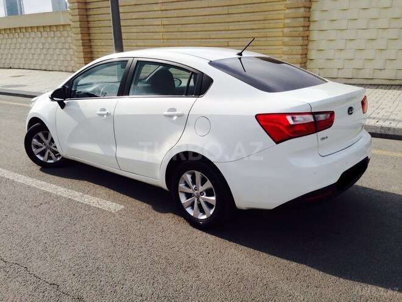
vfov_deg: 42.9
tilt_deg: -16.3
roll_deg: +0.5
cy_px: 151
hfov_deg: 55.4
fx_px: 383
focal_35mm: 33
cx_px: 201
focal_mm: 4.12
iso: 50
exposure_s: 1/2088
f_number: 2.4
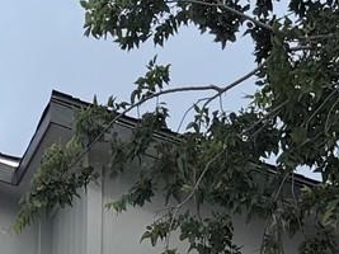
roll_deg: -0.5
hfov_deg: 10.0
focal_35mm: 184
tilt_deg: -1.1
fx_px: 1801
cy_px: 864
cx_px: -315
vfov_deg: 6.9
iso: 80
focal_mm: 6.76
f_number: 1.78
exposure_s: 1/3584
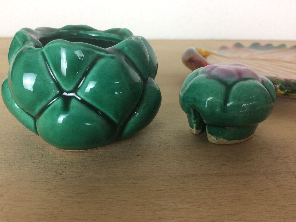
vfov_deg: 48.2
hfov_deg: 61.7
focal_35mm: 29
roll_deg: -2.1
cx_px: 148
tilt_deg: -22.1
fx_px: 248
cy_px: 111
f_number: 2.2
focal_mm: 4.15
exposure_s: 1/33
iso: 40
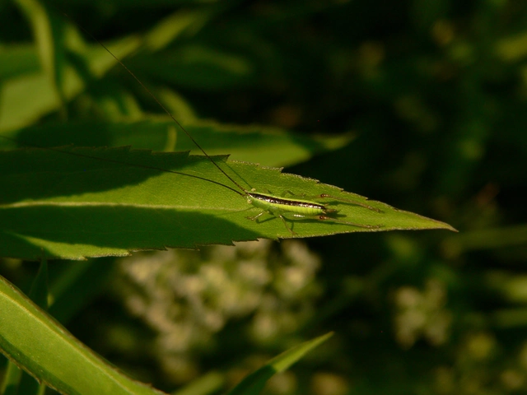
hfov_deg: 23.3
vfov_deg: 17.6
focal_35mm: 84
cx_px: 264
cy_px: 198
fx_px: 1279
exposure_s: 1/800
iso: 100
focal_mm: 14.1
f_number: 4
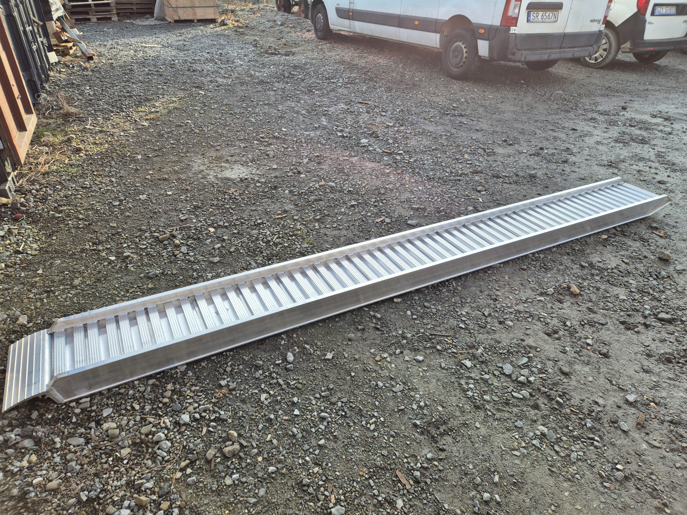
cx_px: 344
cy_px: 258
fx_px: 456
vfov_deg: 58.9
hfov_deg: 73.9
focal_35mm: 23
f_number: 1.8
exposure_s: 1/396
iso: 25
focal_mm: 5.4
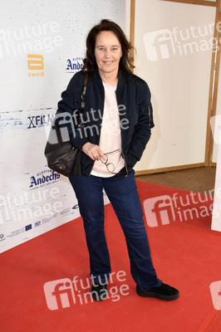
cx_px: 110
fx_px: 332
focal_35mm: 36
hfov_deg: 36.8
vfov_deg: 53.2
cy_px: 166
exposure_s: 1/60
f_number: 6.3
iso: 640
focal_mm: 24
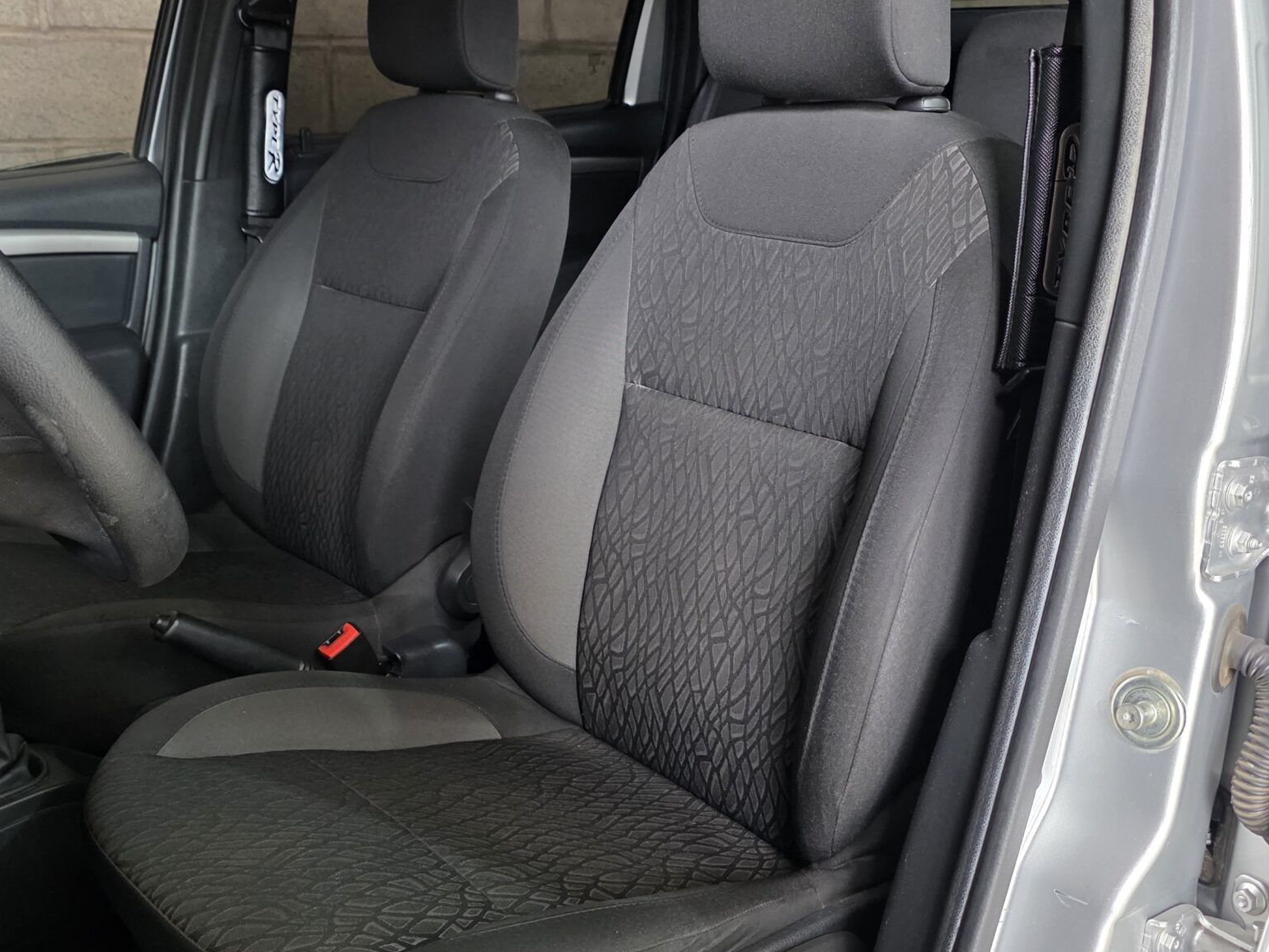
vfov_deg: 37.7
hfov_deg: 48.9
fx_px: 1393
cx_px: 579
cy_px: 535
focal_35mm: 38
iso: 640
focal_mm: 6.3
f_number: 1.7
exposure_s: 1/100
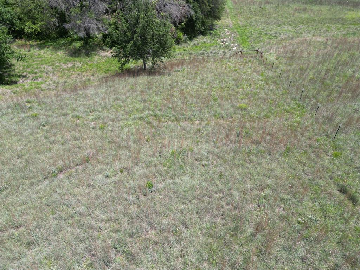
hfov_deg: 71.6
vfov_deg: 56.8
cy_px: 135
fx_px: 250
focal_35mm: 24
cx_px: 180
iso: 100
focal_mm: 6.72
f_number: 1.7
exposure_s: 1/1600
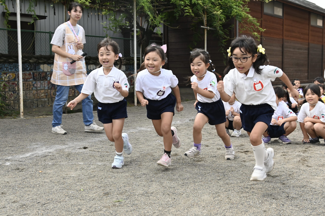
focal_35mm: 48
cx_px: 162
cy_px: 108
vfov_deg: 28.1
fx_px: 433
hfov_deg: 41.1
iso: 200
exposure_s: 1/250
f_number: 5.6
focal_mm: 32
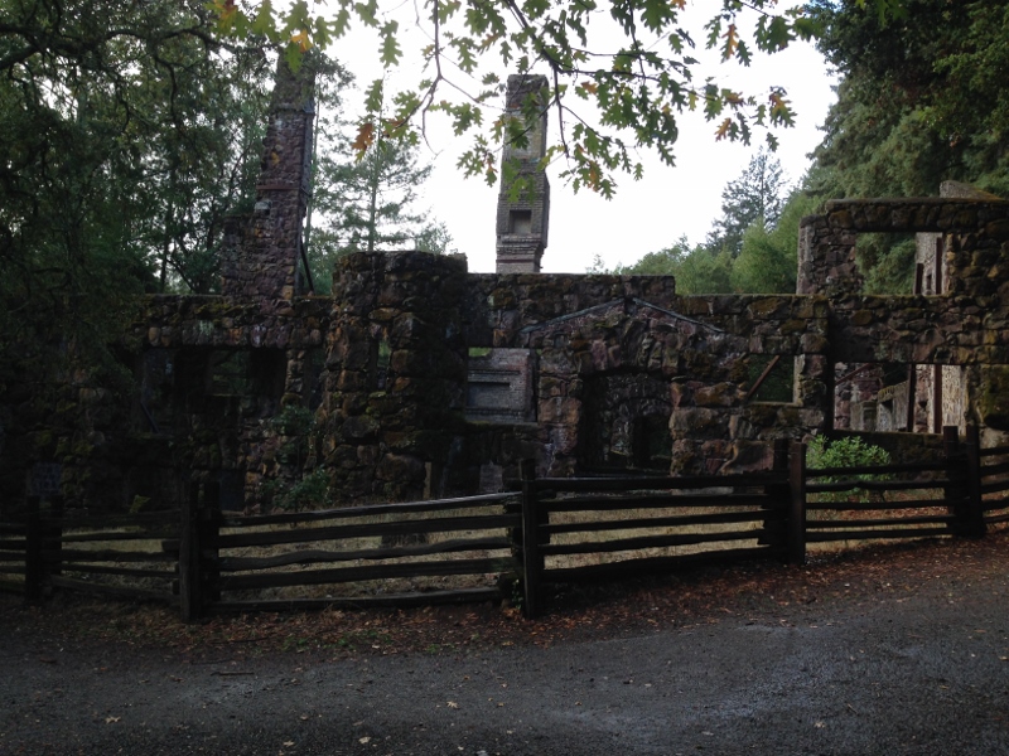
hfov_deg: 55.4
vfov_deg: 42.9
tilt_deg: +6.4
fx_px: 962
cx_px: 504
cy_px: 378
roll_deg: -3.4
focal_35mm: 33
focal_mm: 4.12
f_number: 2.4
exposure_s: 1/198
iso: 50
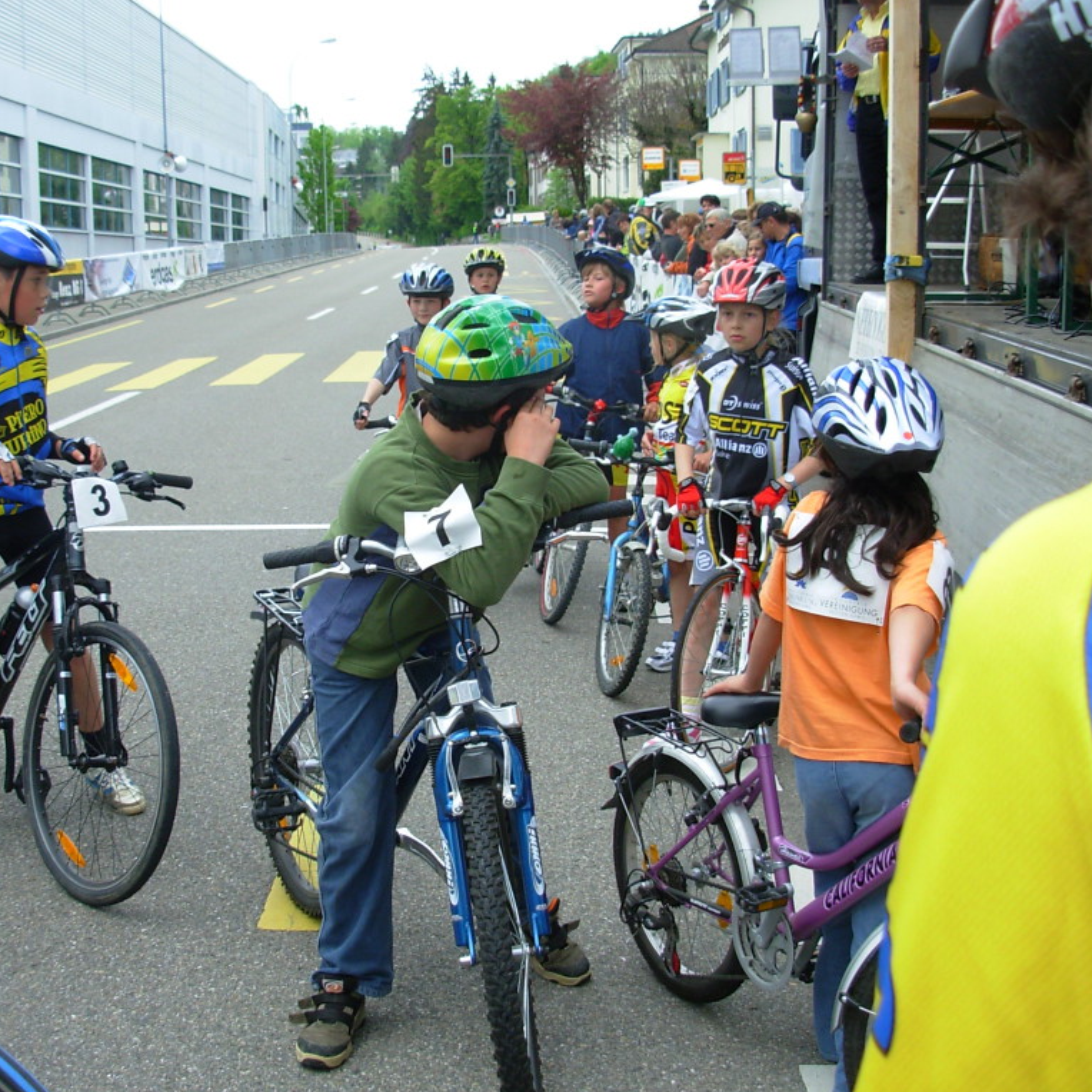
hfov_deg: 37.5
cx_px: 479
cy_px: 547
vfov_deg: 37.6
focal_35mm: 45
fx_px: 1606
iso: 50
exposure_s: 1/304
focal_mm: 6.3
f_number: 2.9
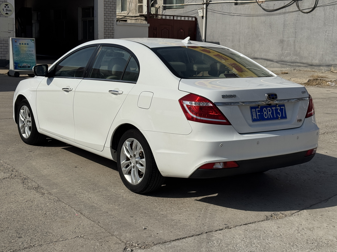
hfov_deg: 36.2
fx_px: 516
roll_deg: -0.9
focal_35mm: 53
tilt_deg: -7.5
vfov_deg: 27.5
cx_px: 163
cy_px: 119
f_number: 1.78
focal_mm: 6.76
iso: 64
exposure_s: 1/12500
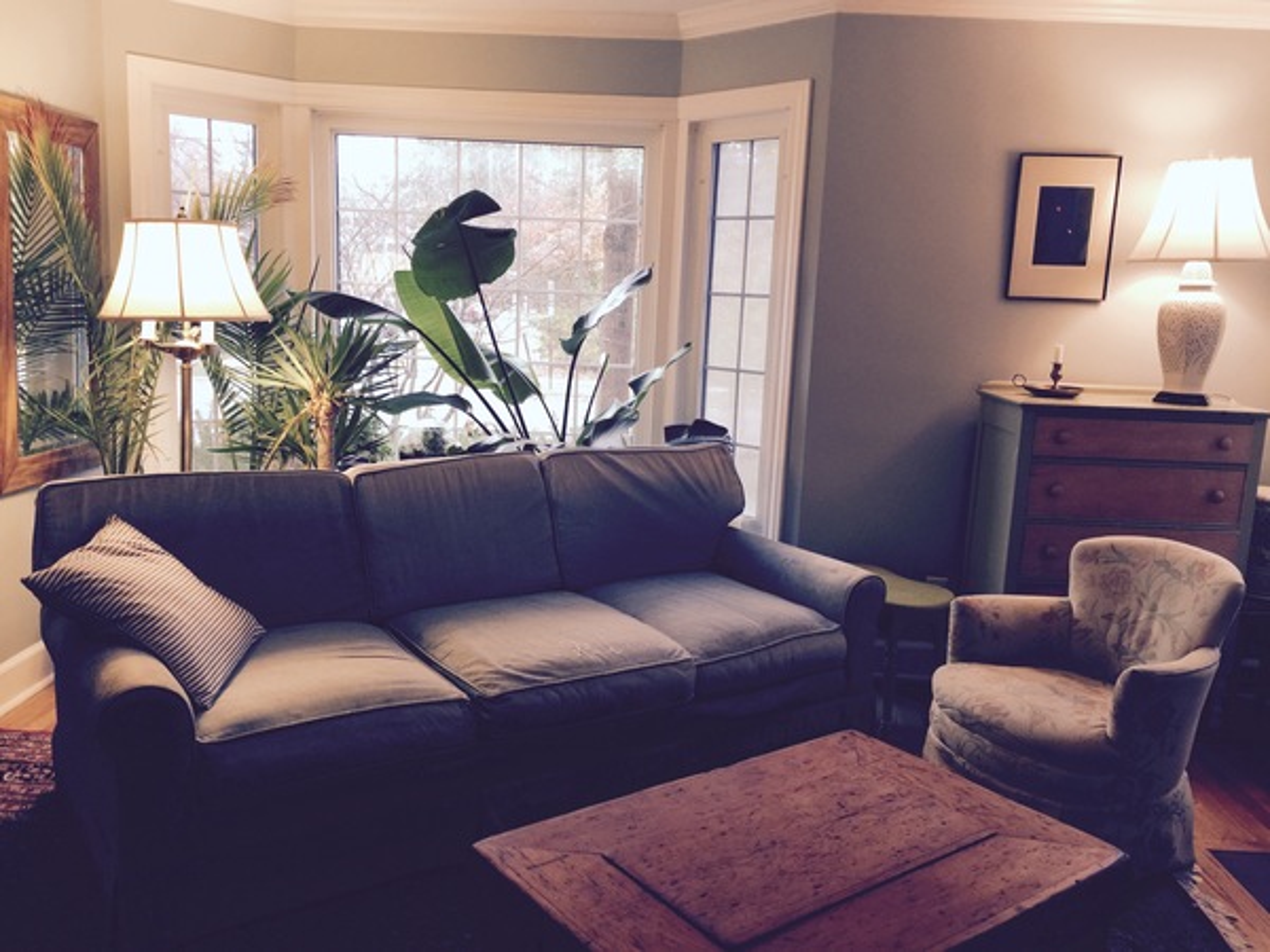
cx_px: 635
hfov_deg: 61.7
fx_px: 1064
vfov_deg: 48.2
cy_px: 476
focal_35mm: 29
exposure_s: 1/30
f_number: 2.2
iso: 50
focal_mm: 4.15
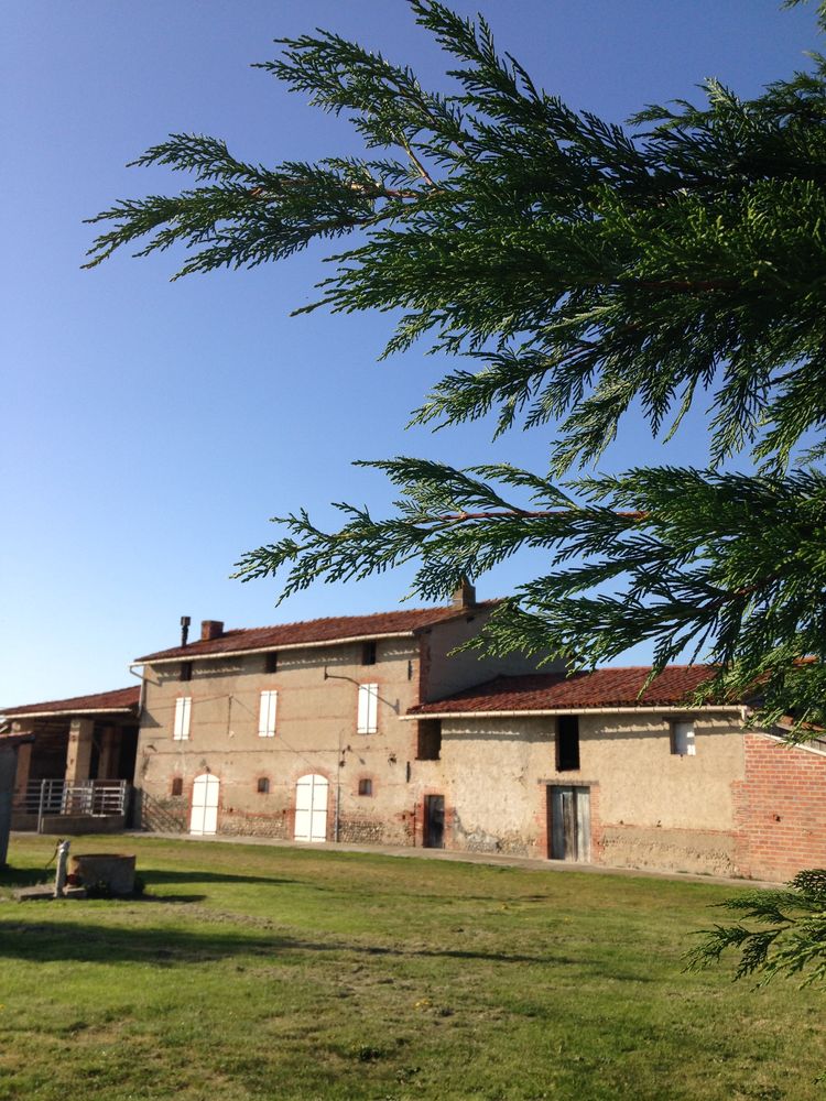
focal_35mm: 33
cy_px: 550
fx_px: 1050
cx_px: 413
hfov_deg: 42.9
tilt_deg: +10.1
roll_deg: -1.7
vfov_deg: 55.4
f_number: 2.4
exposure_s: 1/1427
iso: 50
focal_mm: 4.12
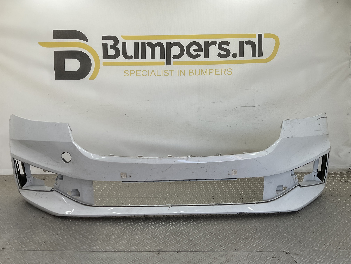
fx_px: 294
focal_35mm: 29
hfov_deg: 61.7
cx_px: 176
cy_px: 132
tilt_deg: -5.7
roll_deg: -0.4
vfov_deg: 48.2
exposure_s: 1/199
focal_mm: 3
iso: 16
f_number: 1.8
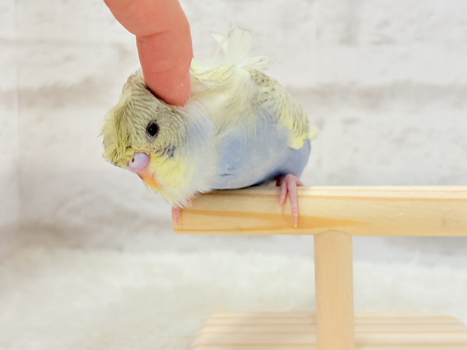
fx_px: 702
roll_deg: +0.0
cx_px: 234
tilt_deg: -7.1
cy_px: 175
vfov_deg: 28.0
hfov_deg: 36.8
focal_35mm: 52
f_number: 1.6
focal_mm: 5.96
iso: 80
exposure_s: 1/100
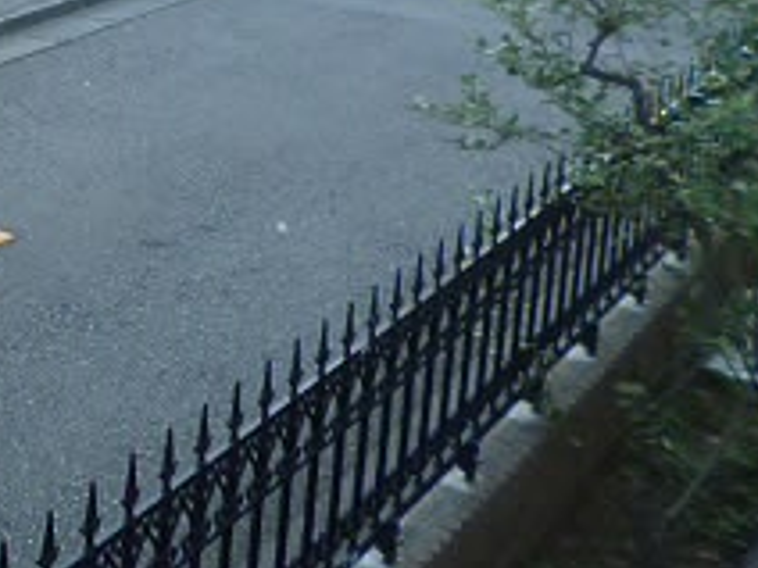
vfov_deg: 19.6
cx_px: -240
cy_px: -207
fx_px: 1489
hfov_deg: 24.7
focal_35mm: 68
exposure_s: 1/80
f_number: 2.5
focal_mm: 4.3
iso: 100
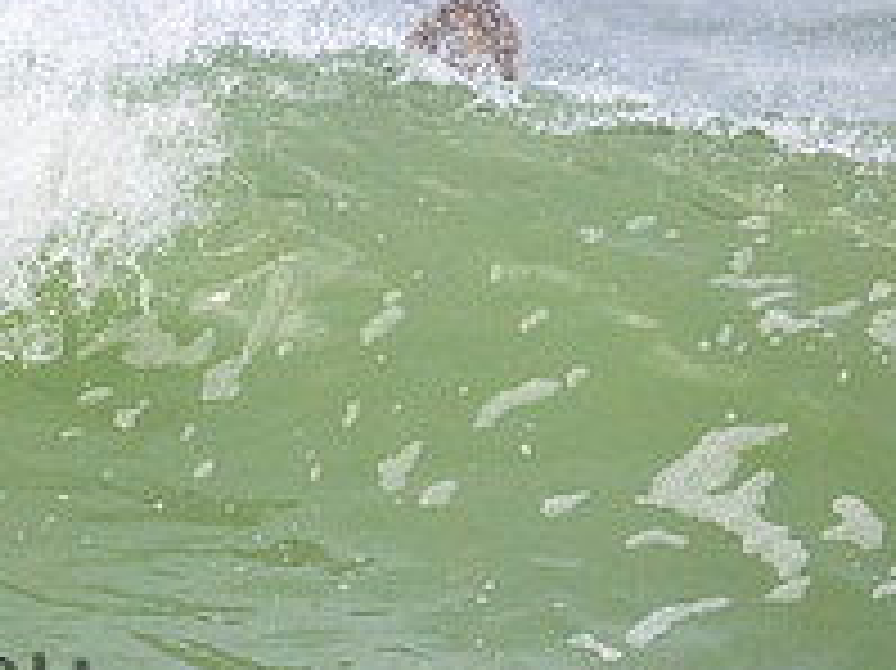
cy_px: 636
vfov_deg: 0.7
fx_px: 58100
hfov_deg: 0.9
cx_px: -387
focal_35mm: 2246
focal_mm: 800
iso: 4000
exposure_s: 1/2000
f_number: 11
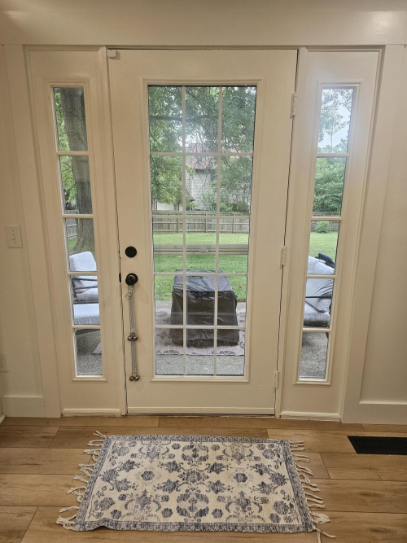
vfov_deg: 73.9
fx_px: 361
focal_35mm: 23
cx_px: 204
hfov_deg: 58.9
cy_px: 272
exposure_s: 1/120
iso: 160
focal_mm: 6.3
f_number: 1.7
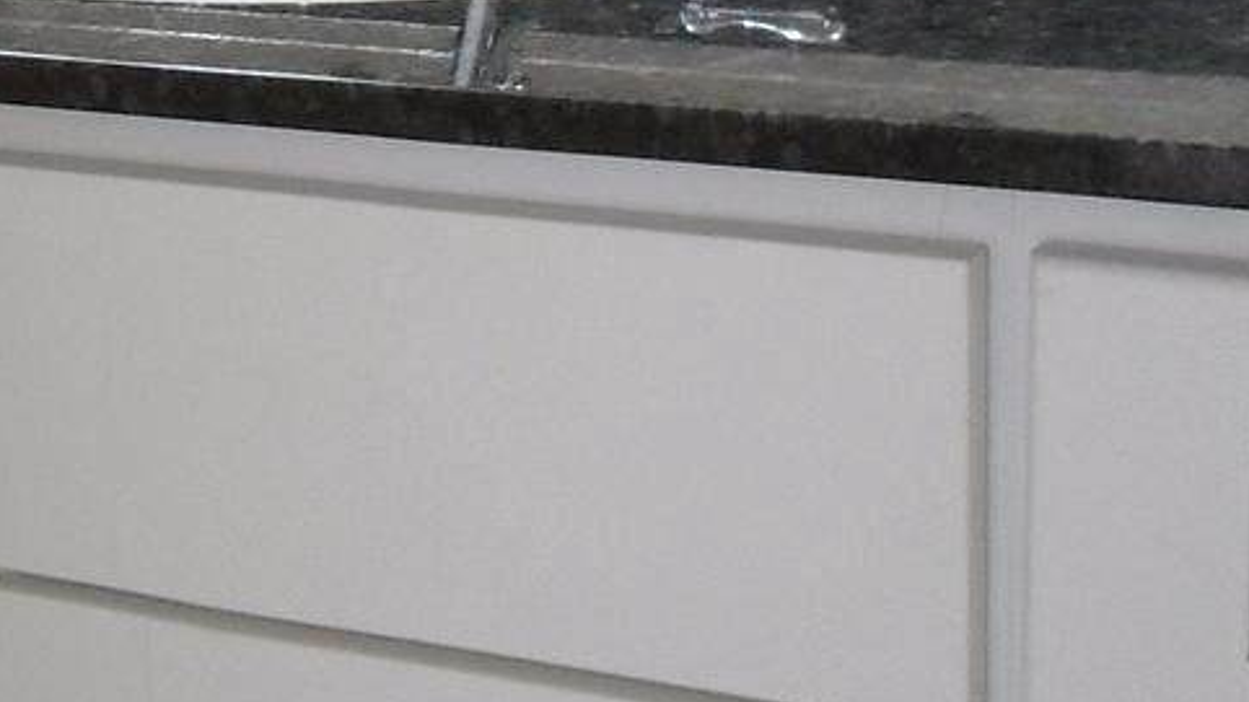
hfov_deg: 18.2
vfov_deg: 10.8
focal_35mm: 111
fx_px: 3676
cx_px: -277
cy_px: 8
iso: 160
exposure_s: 1/45
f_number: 3
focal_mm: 4.3
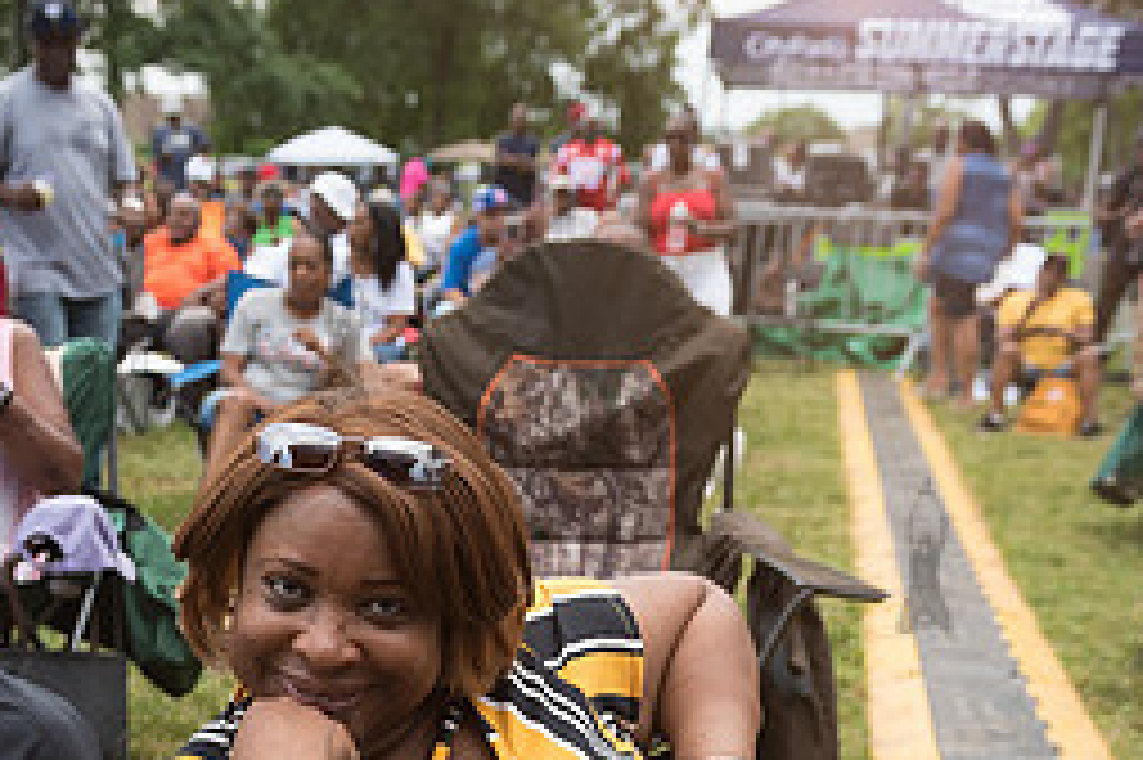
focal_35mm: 64
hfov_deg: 31.1
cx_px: 342
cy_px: 771
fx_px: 2031
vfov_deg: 20.5
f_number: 4
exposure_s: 1/400
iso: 500
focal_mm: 28
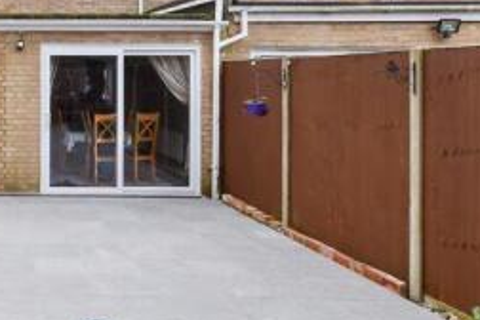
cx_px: -43
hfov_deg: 40.4
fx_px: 520
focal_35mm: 39
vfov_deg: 33.4
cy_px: 75
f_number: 8
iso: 320
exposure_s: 1/160
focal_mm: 10
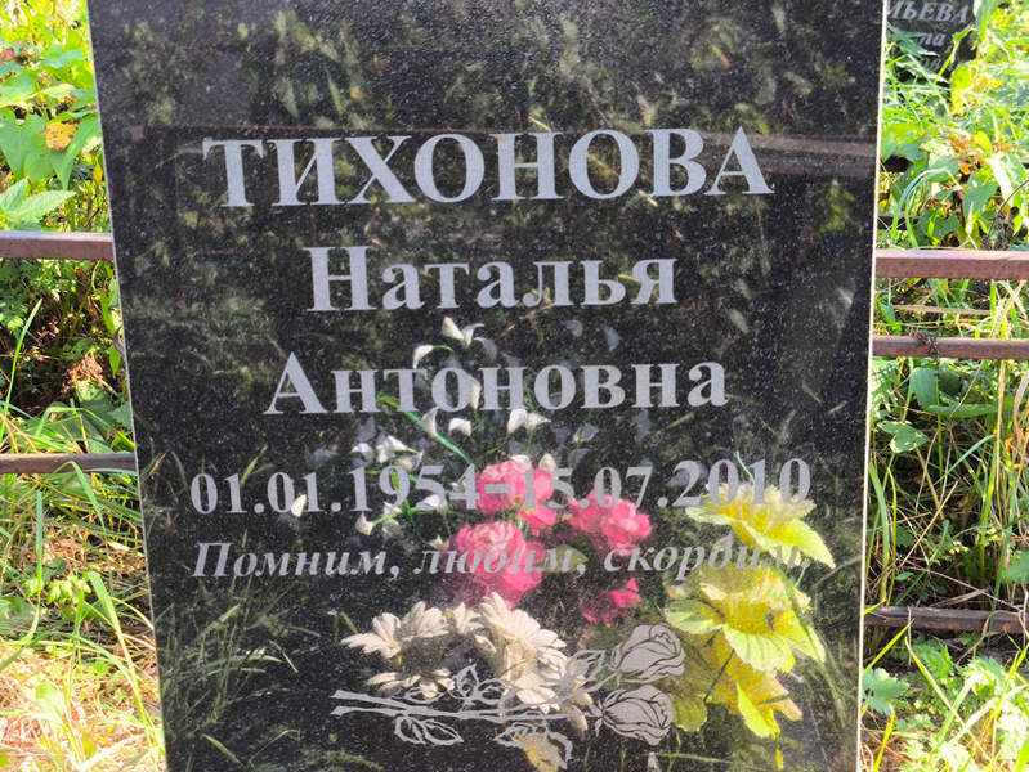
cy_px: 386
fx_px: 1487
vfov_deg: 29.1
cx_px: 514
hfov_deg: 38.2
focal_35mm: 50
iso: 50
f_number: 1.7
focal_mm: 4.71
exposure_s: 1/121
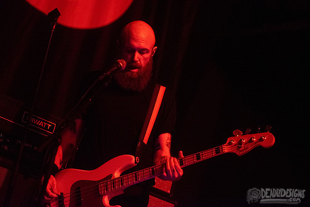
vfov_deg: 11.0
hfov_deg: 16.4
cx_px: 155
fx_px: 1075
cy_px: 90
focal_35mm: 125
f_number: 3.2
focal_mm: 110
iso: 1600
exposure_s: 1/200
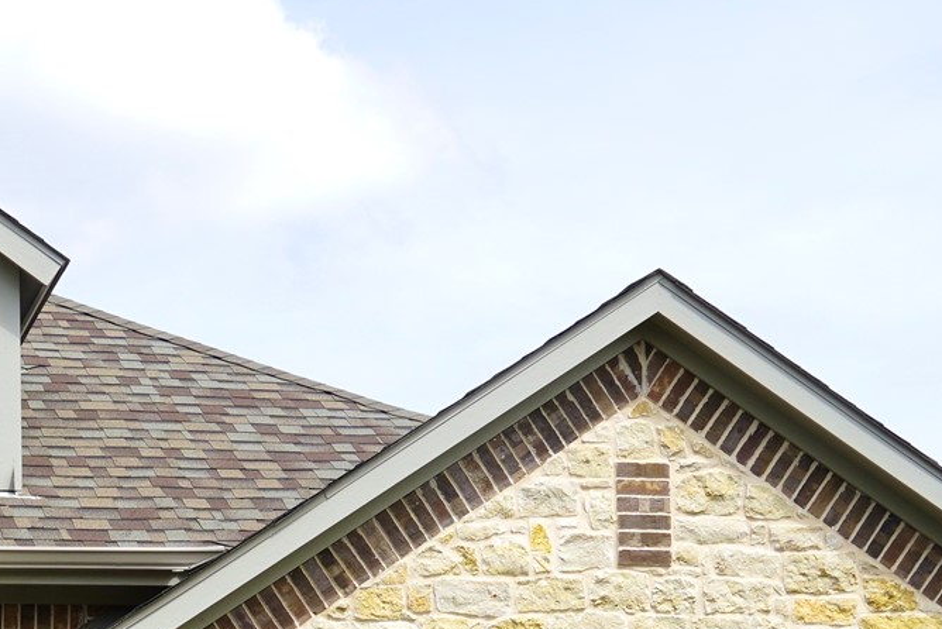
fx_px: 3063
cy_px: 948
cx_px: -161
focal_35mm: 117
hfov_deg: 16.8
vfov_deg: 11.3
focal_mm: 24
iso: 100
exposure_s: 1/160
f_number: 10
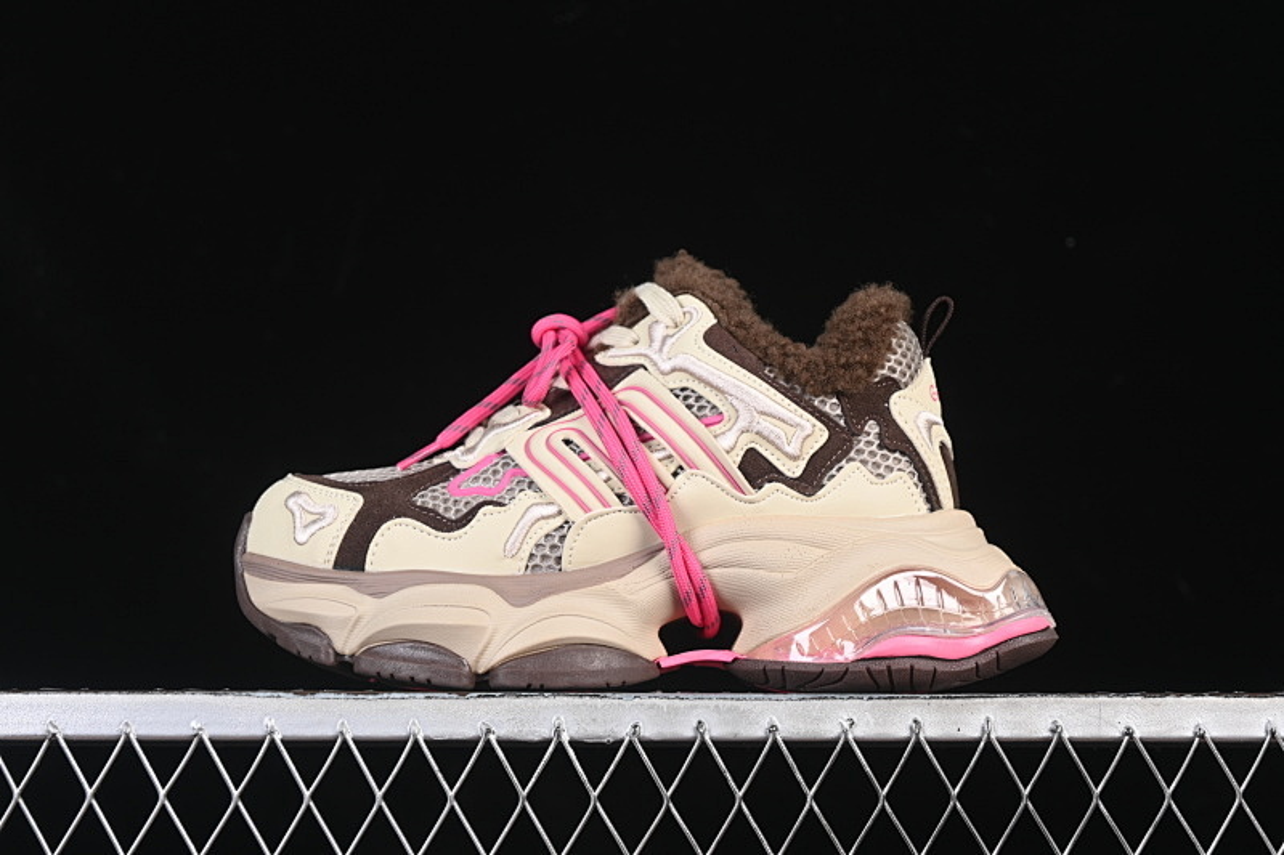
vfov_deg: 18.2
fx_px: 2674
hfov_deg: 27.0
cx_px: 642
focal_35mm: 75
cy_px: 428
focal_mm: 50
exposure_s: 1/60
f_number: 6.3
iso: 160
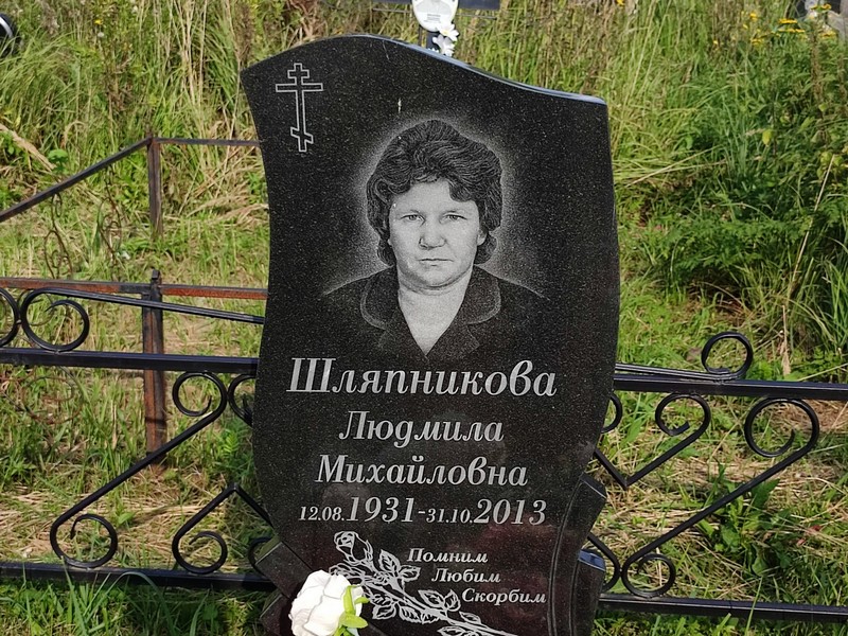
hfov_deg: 69.4
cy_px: 318
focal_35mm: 25
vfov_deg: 54.9
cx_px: 424
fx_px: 612
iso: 50
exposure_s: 1/622
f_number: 1.9
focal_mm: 6.04
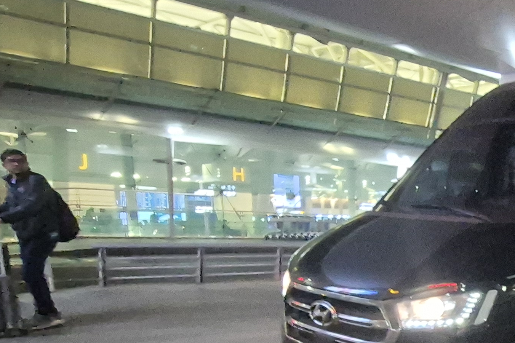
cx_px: 575
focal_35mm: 40
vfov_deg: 31.0
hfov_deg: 39.1
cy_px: 341
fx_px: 572
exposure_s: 1/60
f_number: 2.2
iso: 1600
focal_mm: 2.2
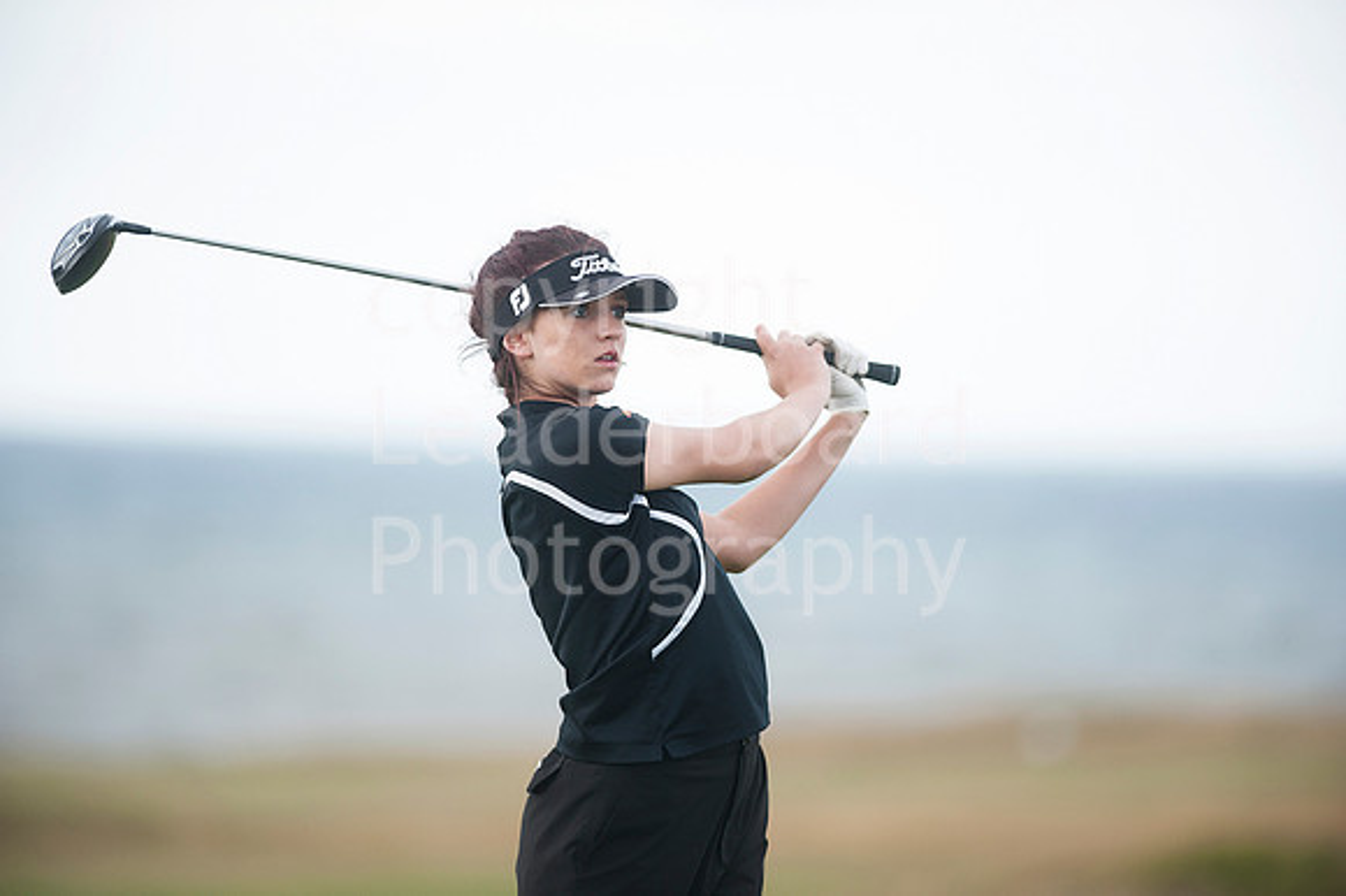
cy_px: 448
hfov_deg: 6.9
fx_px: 11210
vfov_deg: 4.6
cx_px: 673
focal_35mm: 300
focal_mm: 300
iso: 400
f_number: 4
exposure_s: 1/1250
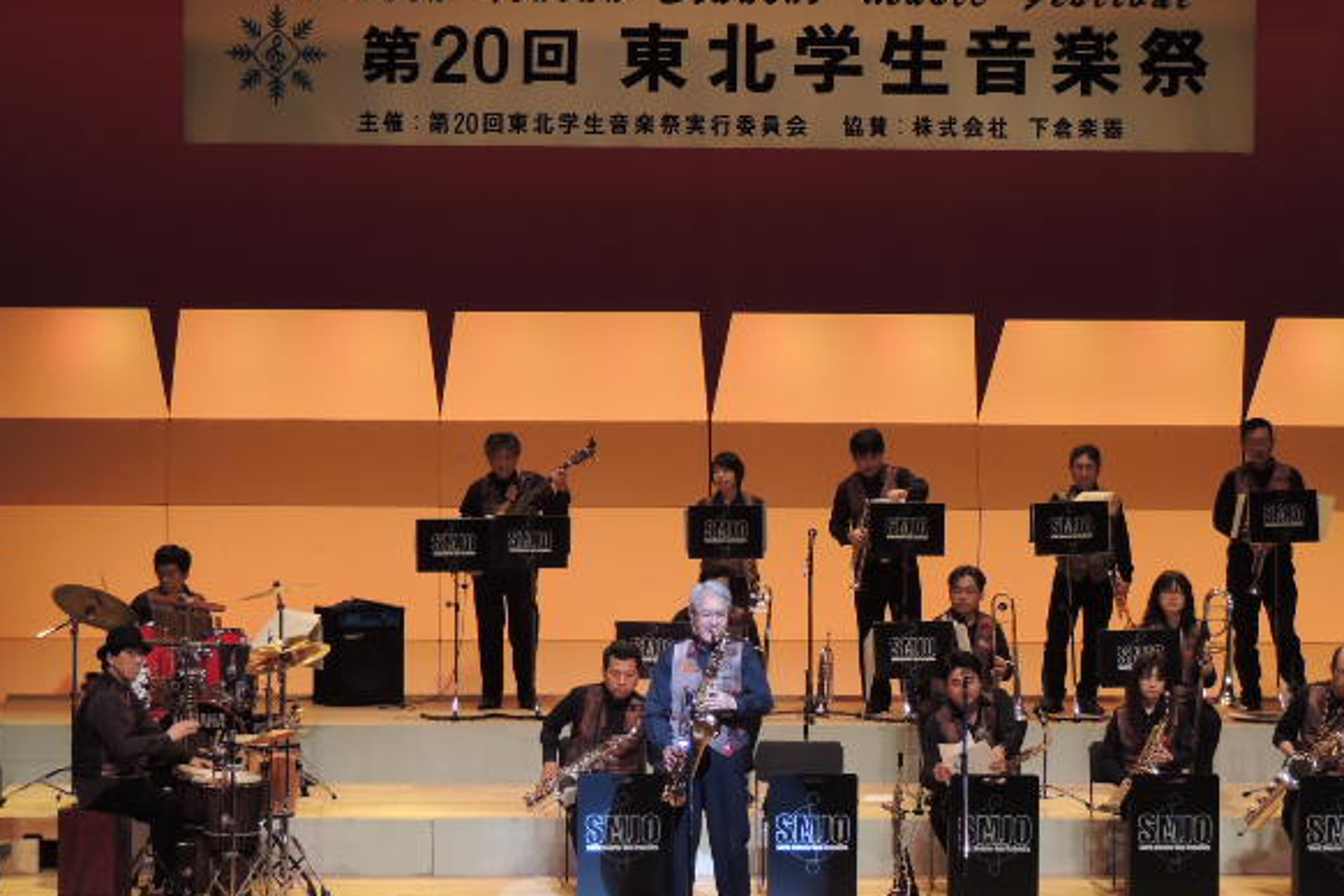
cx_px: 674
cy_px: 503
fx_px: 3845
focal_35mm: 103
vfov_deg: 13.3
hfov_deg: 19.8
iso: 400
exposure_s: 1/100
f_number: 4.1
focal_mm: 16
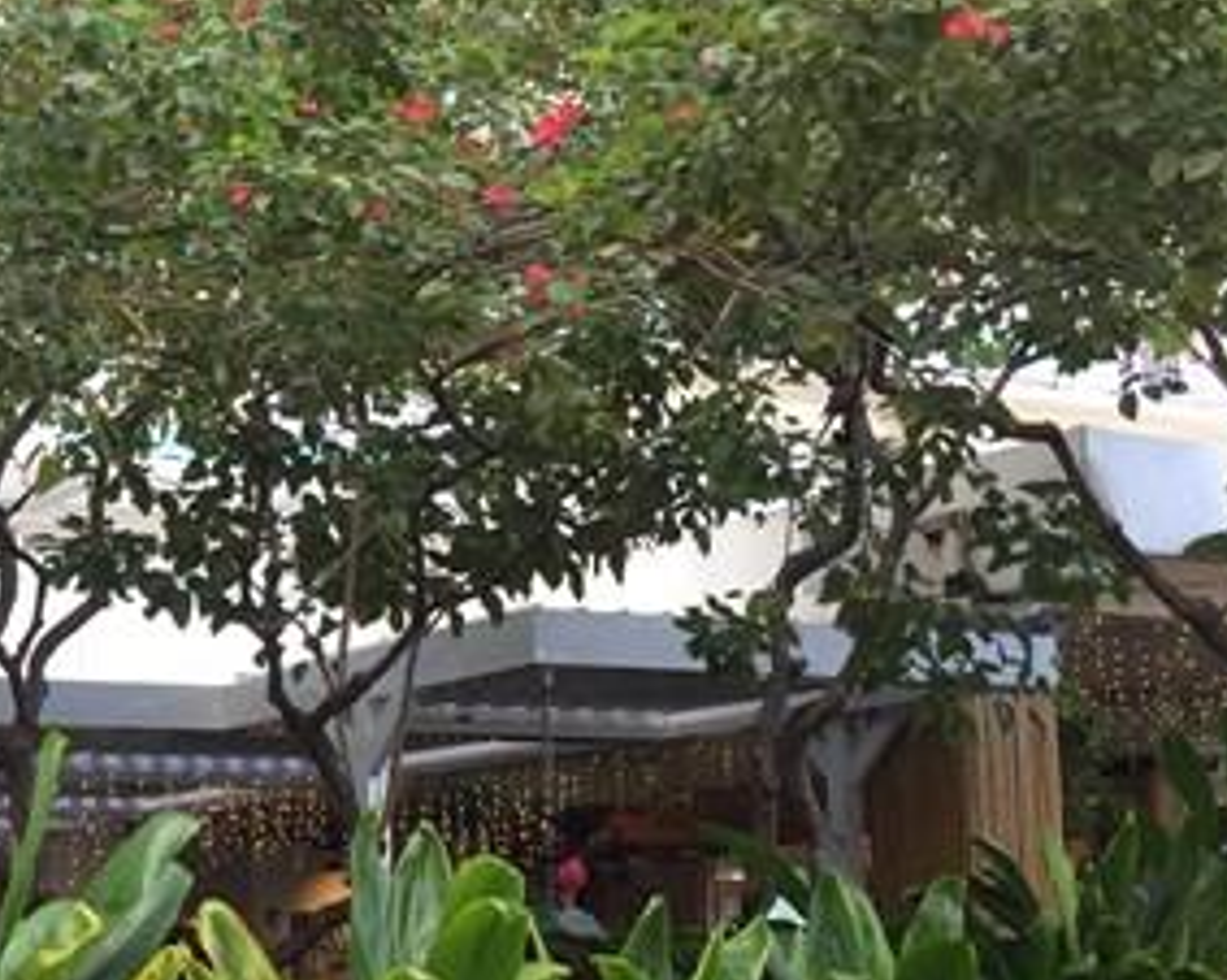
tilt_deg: +5.7
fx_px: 2323
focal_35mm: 64
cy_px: 811
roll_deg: +0.4
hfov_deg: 28.1
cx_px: 39
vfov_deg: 23.4
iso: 40
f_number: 2.2
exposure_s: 1/120
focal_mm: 4.15
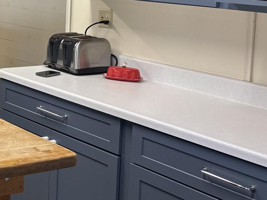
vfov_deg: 18.6
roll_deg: -1.8
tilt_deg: -8.1
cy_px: 17
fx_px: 602
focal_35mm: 78
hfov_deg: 21.7
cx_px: -110
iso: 100
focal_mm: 5.96
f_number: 1.6
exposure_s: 1/60
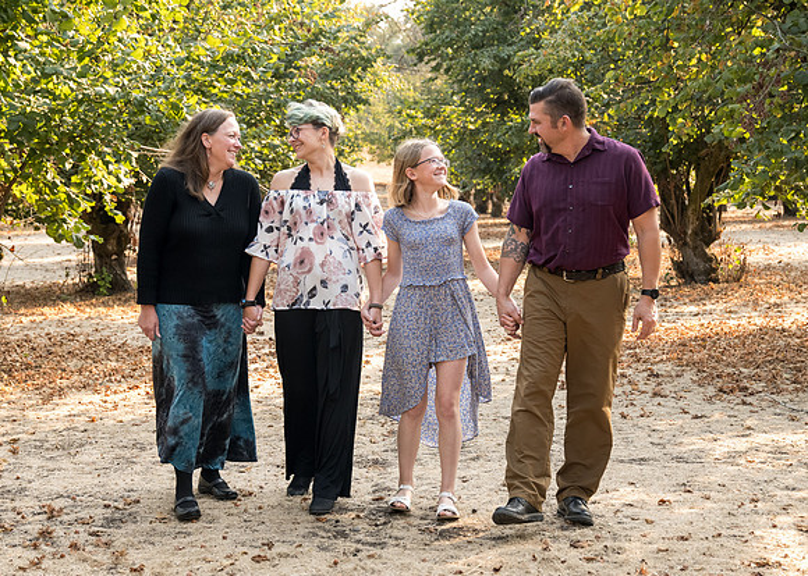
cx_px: 366
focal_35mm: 68
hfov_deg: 29.1
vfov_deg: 21.0
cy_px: 312
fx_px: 1558
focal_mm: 48
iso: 1250
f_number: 4
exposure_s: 1/640
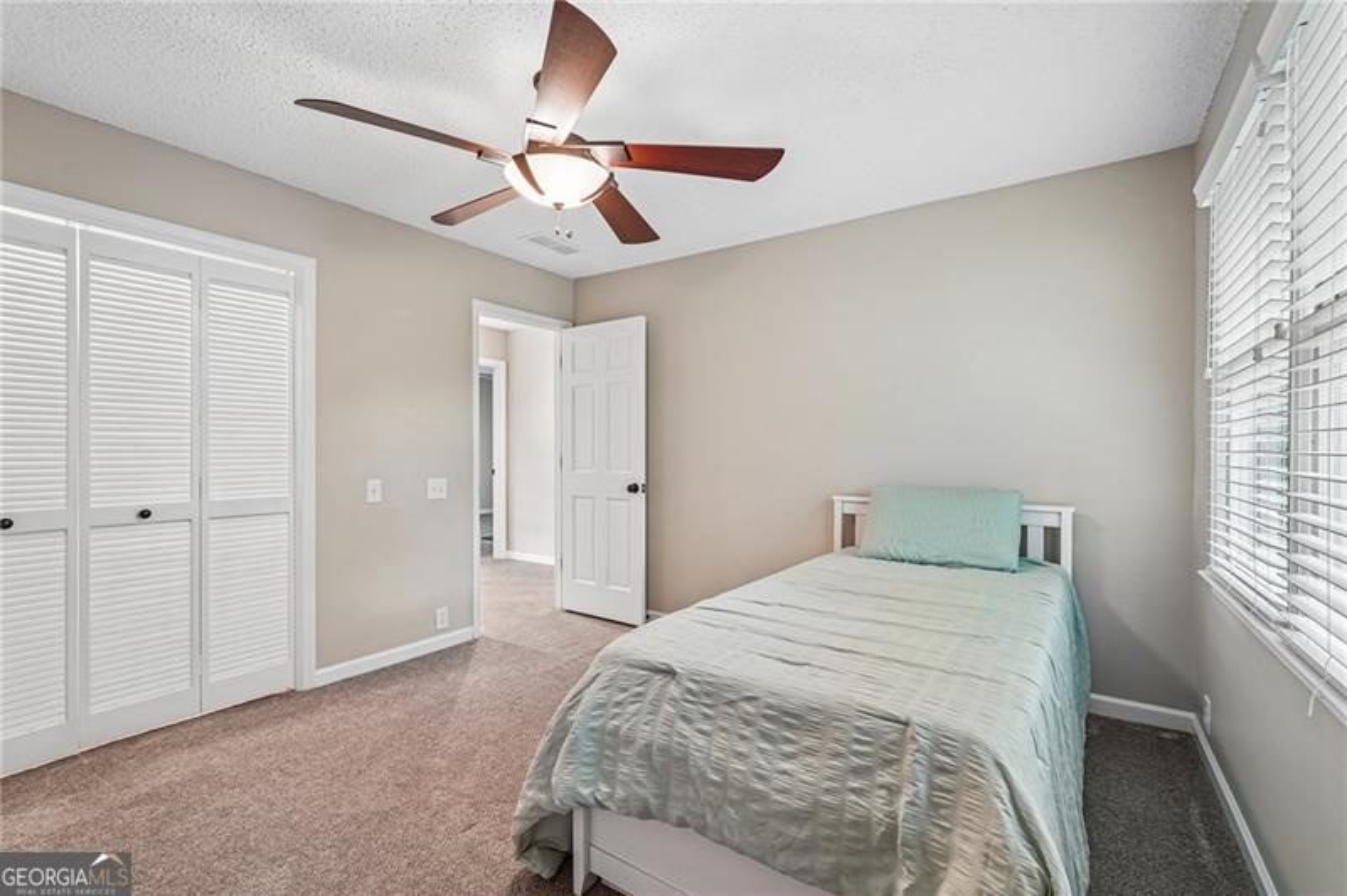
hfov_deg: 95.0
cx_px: 674
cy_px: 448
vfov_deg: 72.0
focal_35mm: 16
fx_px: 617
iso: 800
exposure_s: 1/5
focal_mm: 16.5
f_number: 8
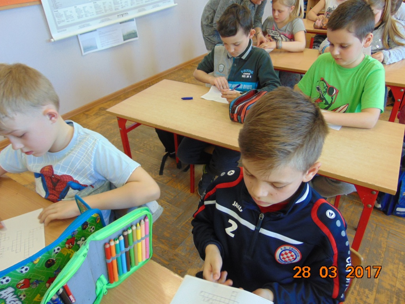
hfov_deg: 69.4
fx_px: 292
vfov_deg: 54.9
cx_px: 202
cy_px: 152
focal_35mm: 25
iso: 100
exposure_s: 1/30
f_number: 3
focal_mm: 4.5
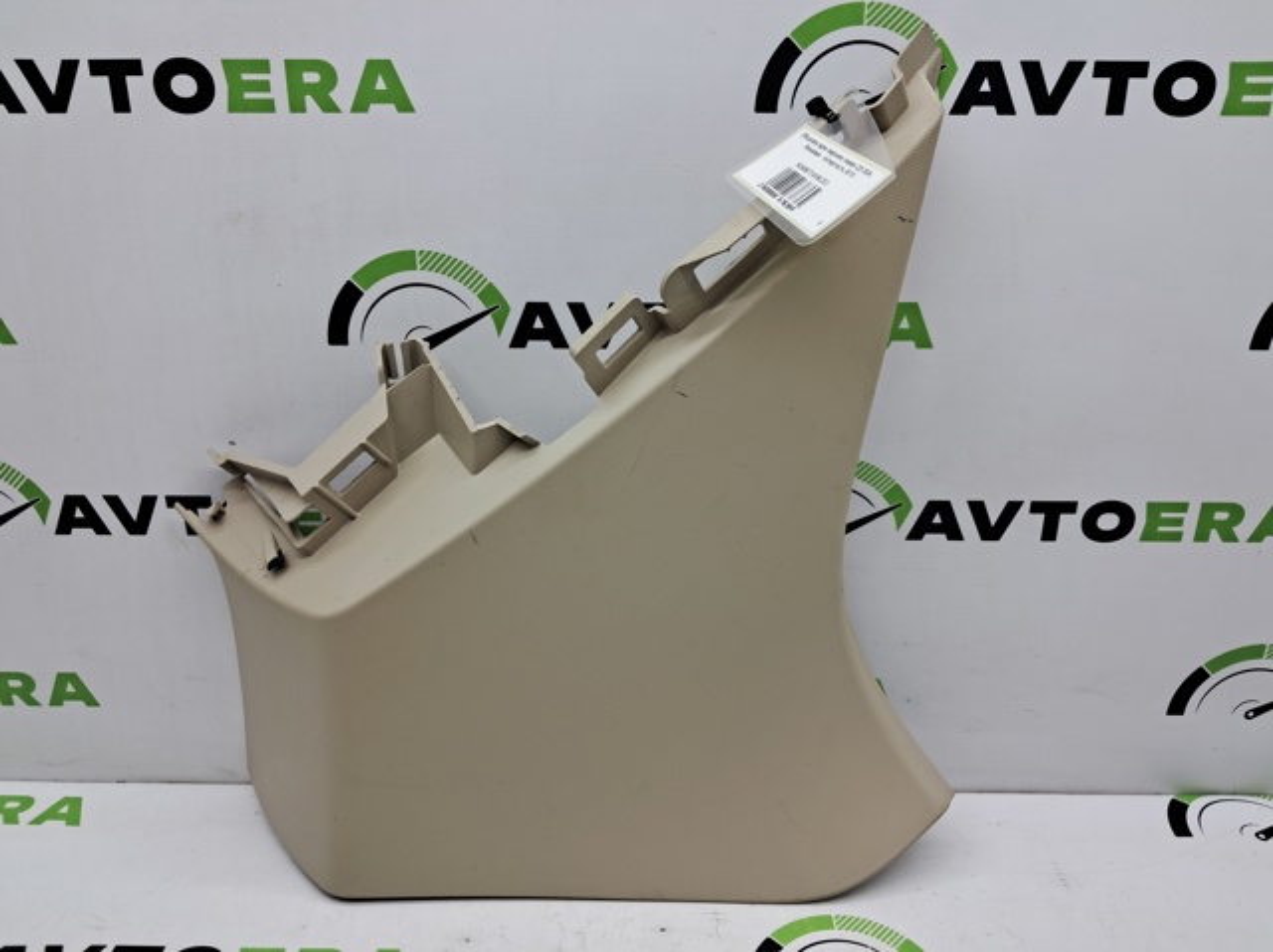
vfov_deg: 51.3
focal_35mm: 27
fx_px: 992
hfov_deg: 65.4
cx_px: 636
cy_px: 476
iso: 50
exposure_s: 1/100
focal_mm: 4
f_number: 1.8
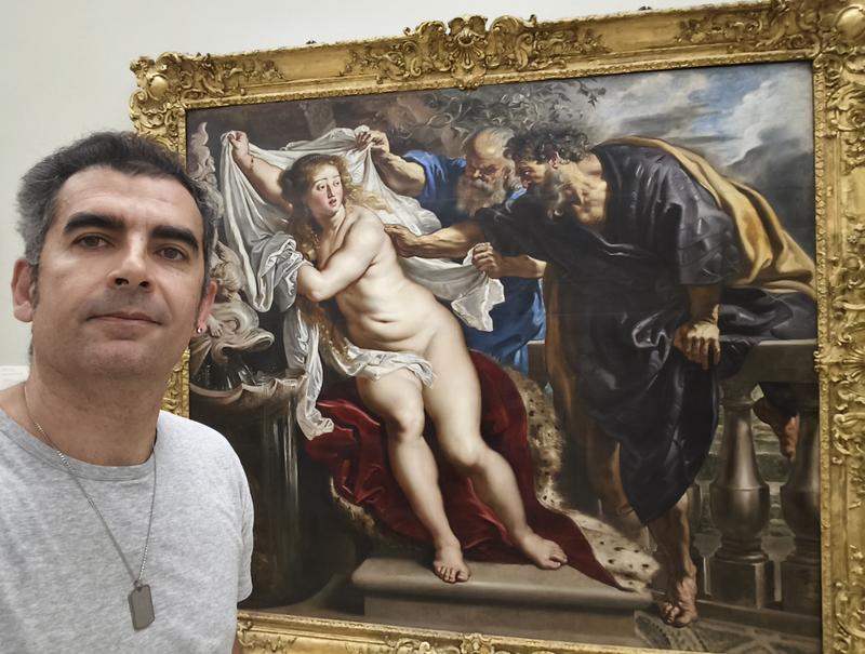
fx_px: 526
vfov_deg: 63.7
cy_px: 327
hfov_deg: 78.8
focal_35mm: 21
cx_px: 432
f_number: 2.2
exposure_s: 1/33.3
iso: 800
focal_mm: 2.24
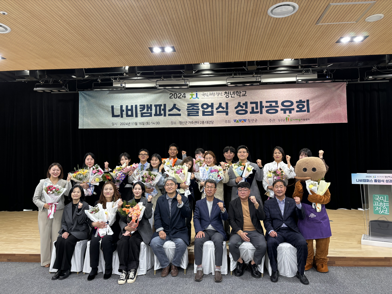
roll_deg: +0.8
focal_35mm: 26
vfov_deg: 53.1
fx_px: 294
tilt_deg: +2.8
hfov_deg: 67.3
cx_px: 196
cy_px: 147
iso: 160
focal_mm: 5.96
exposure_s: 1/60
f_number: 1.6
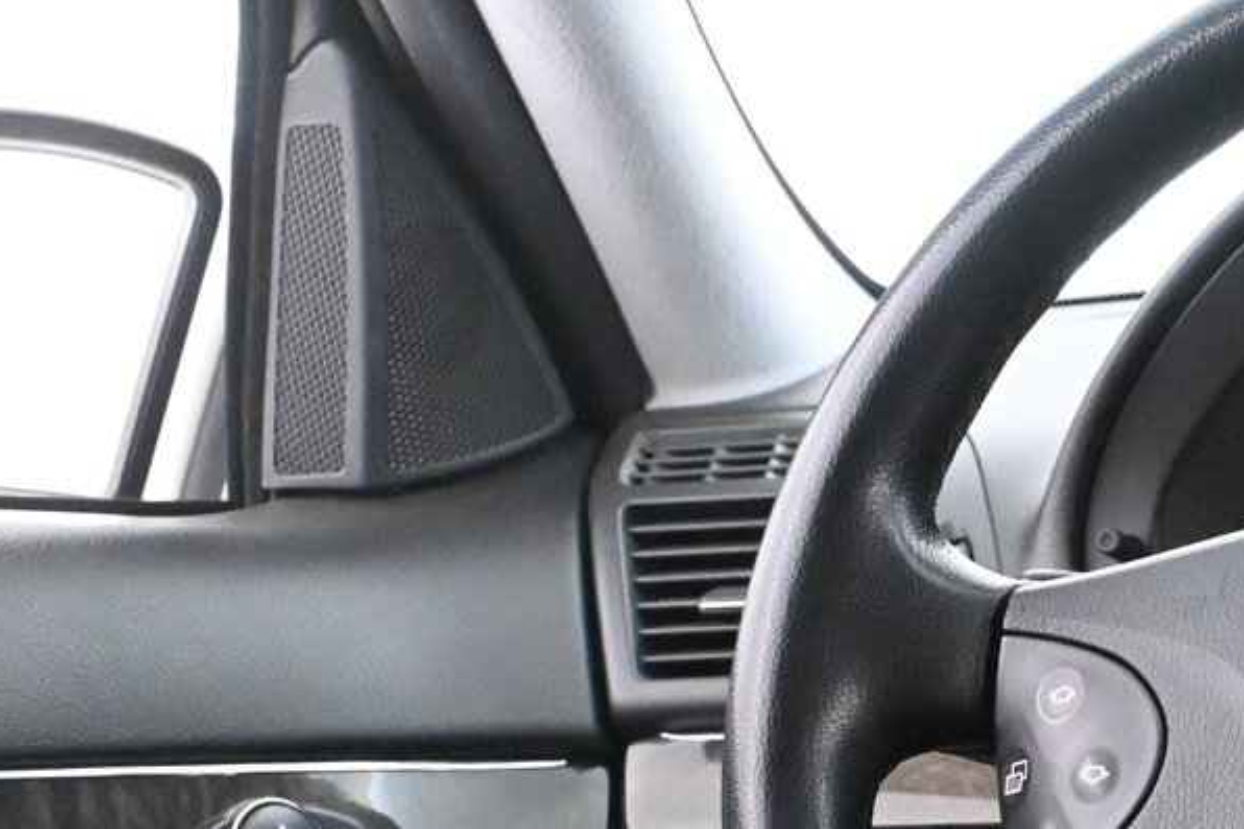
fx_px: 3732
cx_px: 1511
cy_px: 787
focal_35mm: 108
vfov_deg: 12.5
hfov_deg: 17.9
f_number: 4.5
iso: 10000
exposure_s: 1/40
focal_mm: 26.5
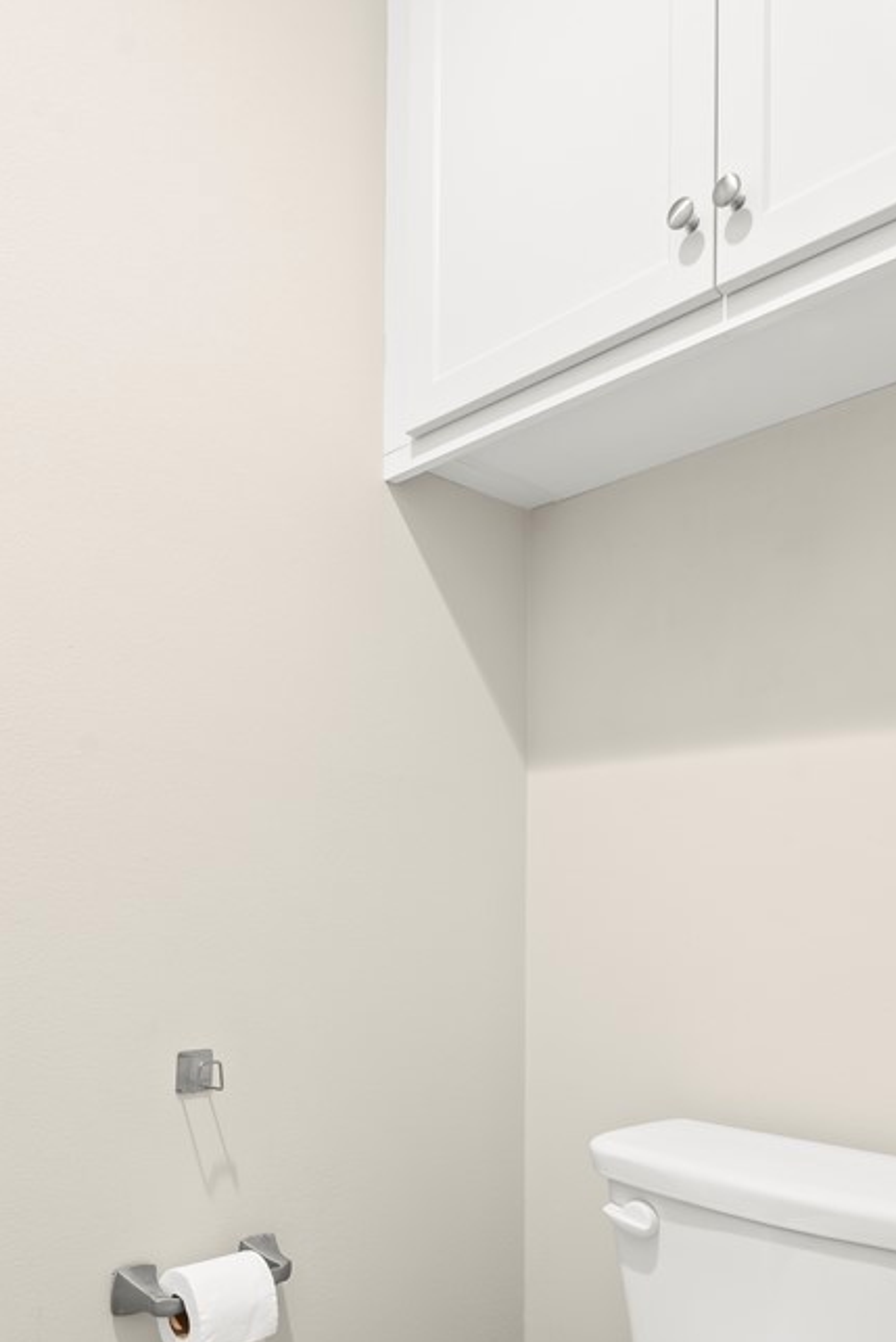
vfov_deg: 65.6
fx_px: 1006
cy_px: 895
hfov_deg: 47.9
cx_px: 403
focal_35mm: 27
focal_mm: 16
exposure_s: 1/1.25
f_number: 8
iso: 200
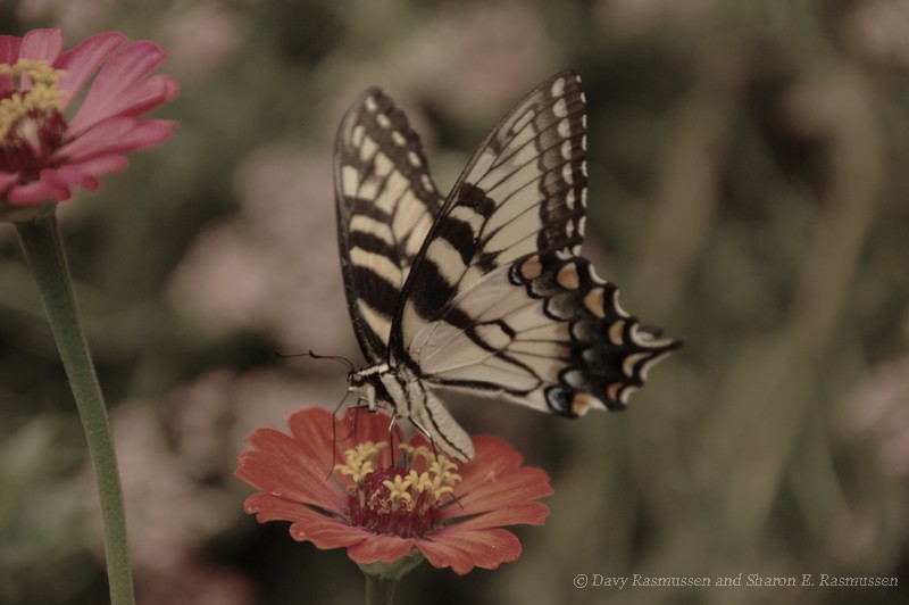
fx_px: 7569
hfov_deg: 6.9
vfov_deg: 4.6
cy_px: 302
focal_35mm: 300
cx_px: 454
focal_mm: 200
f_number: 5.6
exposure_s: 1/200
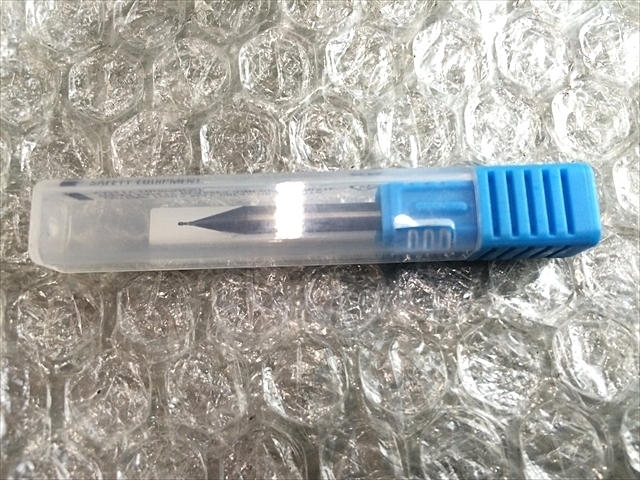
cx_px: 320
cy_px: 240
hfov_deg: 61.7
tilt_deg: -78.1
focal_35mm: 29
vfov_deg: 48.2
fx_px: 536
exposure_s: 1/30
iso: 125
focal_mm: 4.15
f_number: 2.2
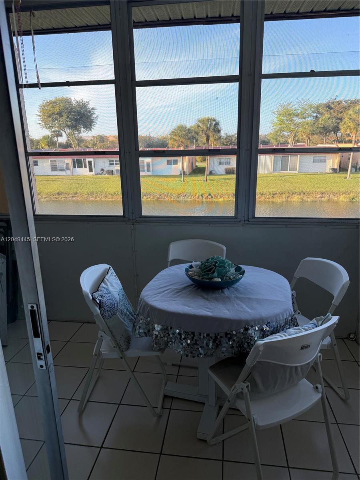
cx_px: 180
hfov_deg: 56.8
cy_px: 240
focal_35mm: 24
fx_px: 333
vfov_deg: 71.6
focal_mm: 6.76
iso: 100
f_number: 1.78
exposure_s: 1/617
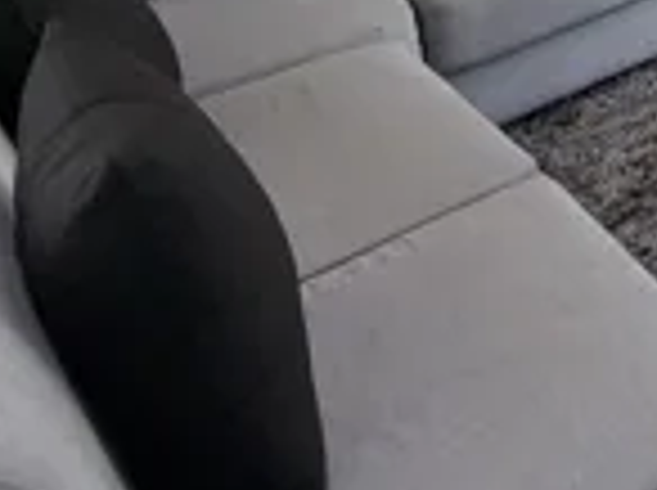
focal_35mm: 61
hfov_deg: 23.9
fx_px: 1156
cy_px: -562
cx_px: 1024
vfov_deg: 16.4
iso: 50
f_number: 2.2
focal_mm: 2.22
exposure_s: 1/120
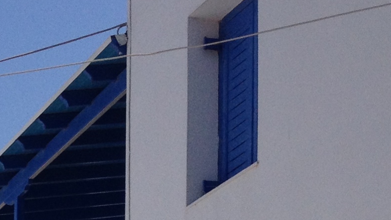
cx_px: -85
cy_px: 564
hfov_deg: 13.2
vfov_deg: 7.1
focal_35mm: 158
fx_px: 1638
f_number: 2.4
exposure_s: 1/2762
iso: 50
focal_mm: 4.28
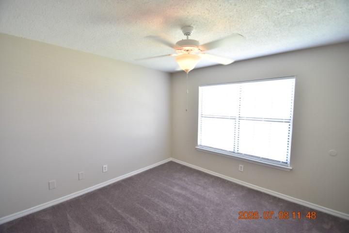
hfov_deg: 100.4
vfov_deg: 77.3
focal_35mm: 15
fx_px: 145
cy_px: 116
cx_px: 174
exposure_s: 1/90
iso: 800
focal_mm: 10
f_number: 3.5
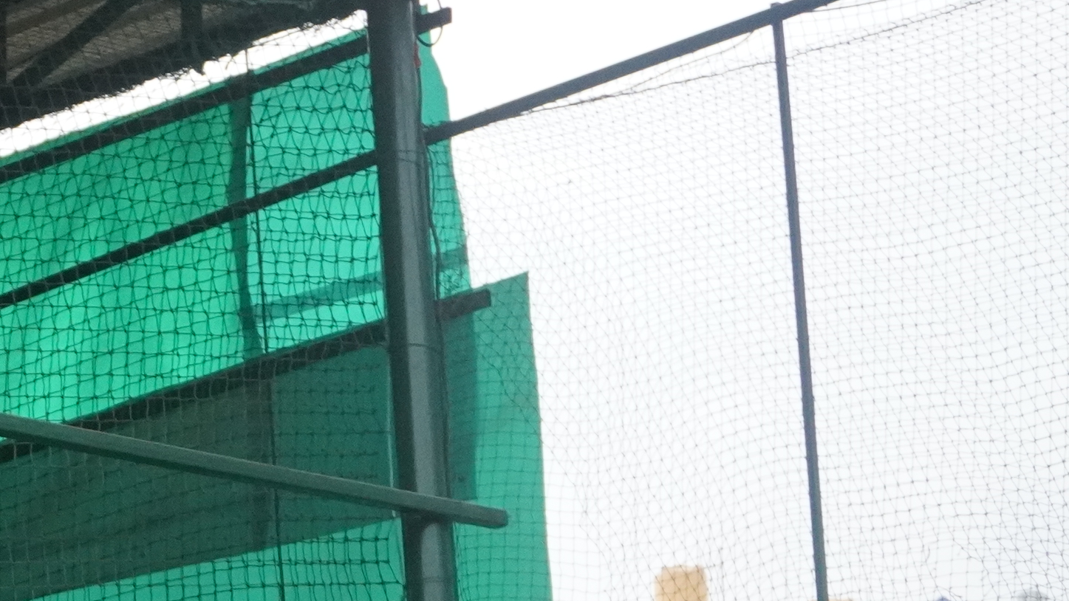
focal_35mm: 129
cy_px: 949
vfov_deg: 9.1
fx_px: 3657
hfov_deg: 15.4
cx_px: -495
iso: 3200
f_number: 5.6
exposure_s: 1/1000
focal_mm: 28
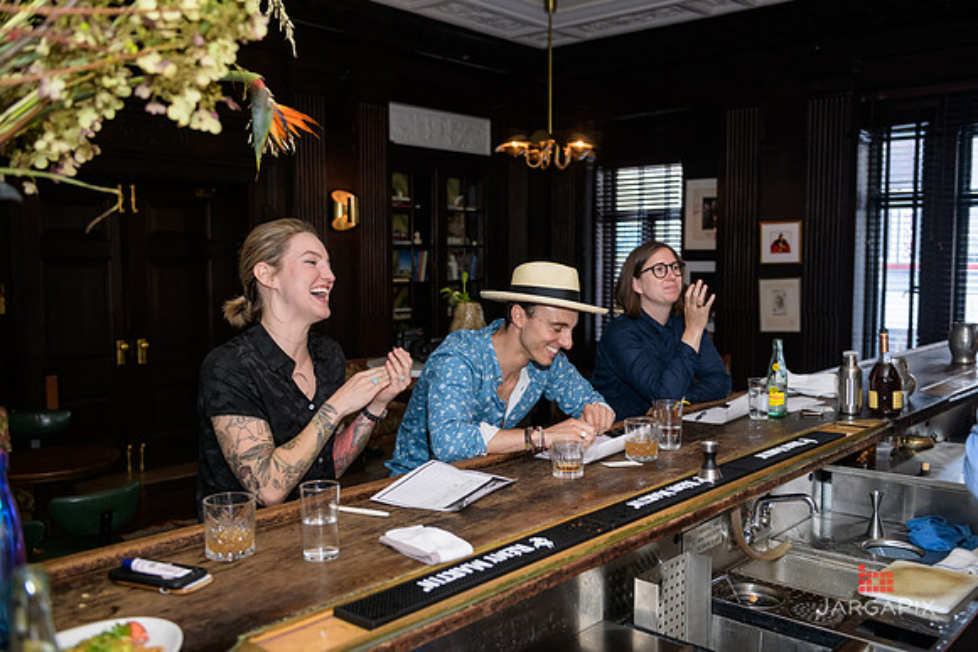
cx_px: 489
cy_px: 326
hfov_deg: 58.7
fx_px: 869
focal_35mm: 32
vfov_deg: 41.1
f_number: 3.2
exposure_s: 1/125
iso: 1000
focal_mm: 32
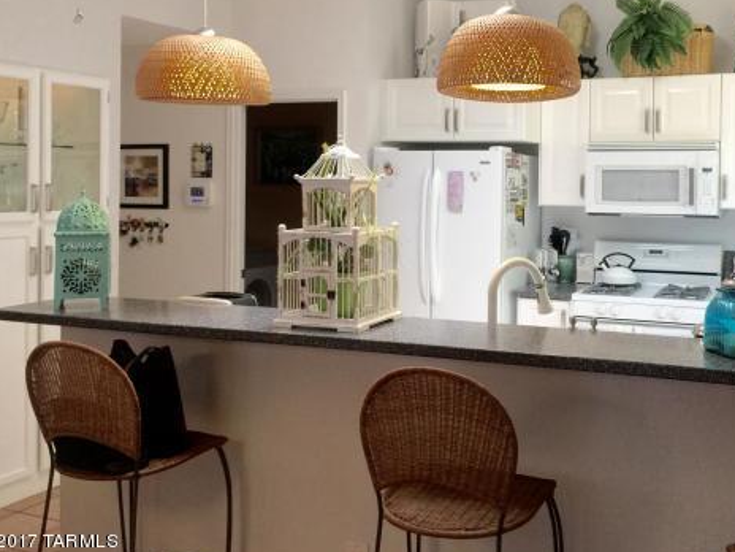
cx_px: 478
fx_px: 849
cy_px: 192
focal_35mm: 40
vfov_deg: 35.7
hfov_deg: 46.2
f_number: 2.2
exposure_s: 1/30
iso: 40
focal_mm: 4.15
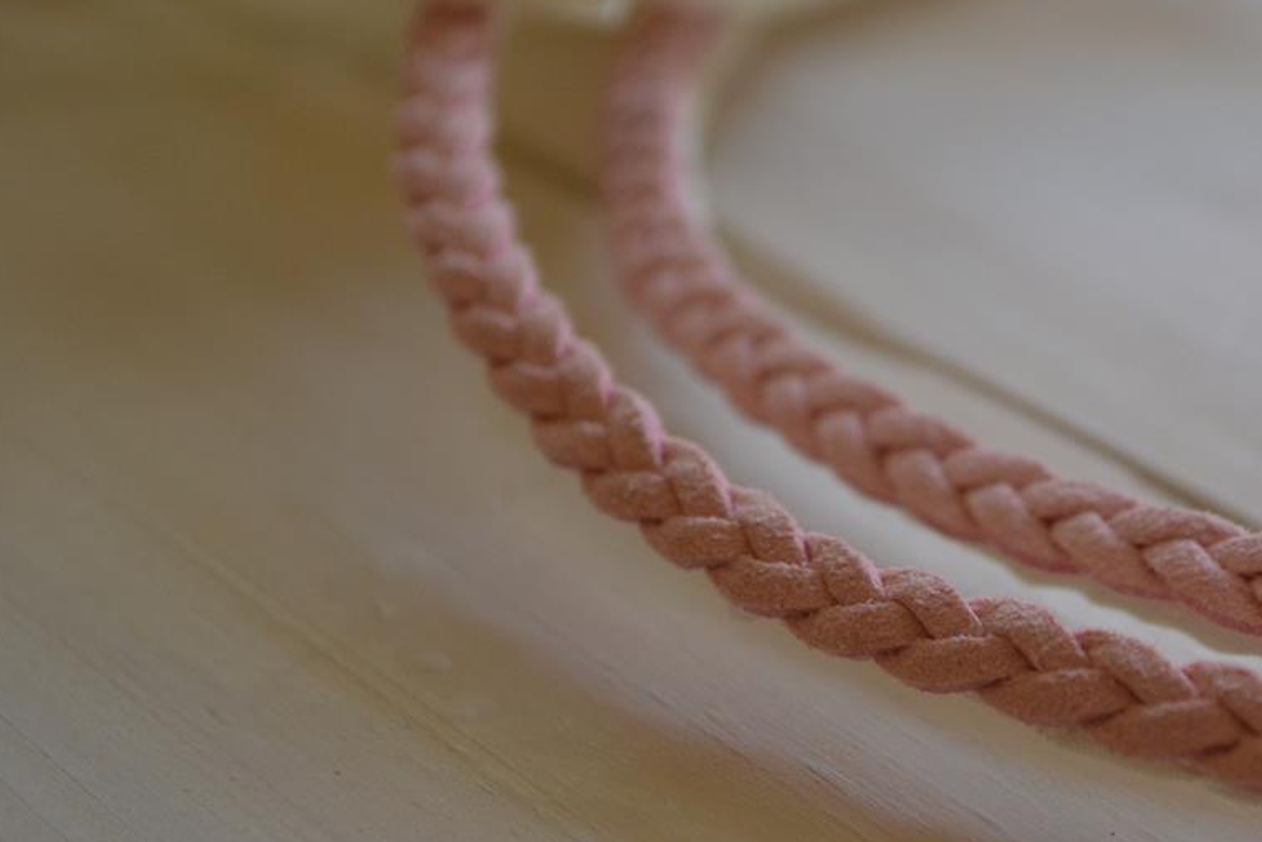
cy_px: 305
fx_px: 4373
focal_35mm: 125
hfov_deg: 16.3
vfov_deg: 11.0
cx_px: 942
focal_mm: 55
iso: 800
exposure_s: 1/160
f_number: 6.3
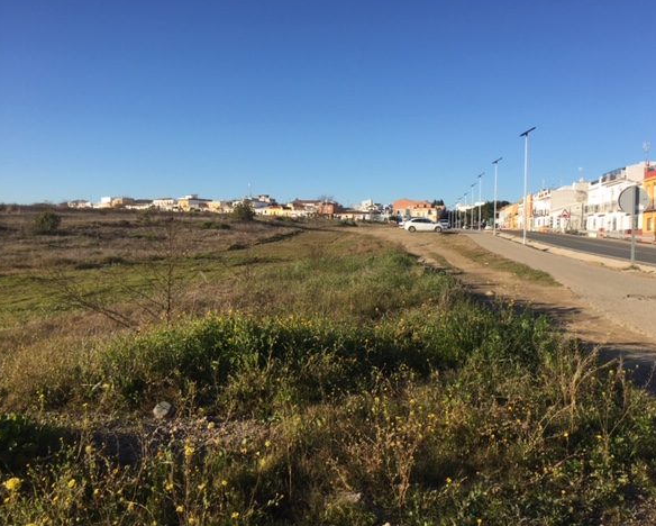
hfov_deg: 57.1
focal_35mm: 31
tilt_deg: -2.9
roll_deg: -2.3
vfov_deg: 47.2
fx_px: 602
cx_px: 355
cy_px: 257
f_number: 2.2
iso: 32
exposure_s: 1/1364
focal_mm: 4.15
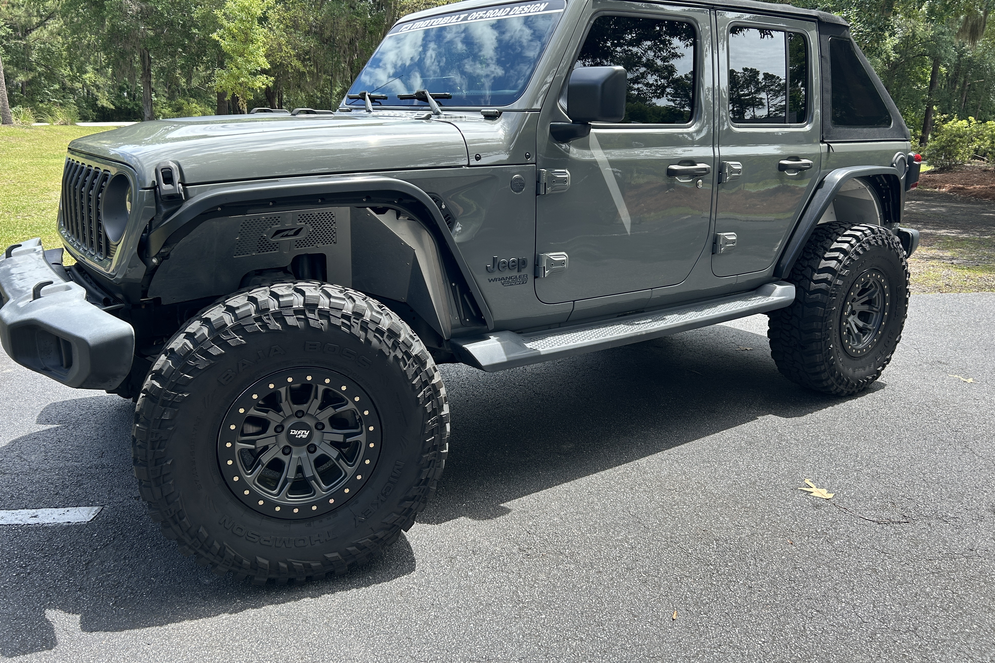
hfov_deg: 65.5
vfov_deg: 46.4
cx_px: 491
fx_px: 774
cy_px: 306
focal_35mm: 28
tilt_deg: -14.3
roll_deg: -1.5
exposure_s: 1/1147
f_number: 1.5
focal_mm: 5.7
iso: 50
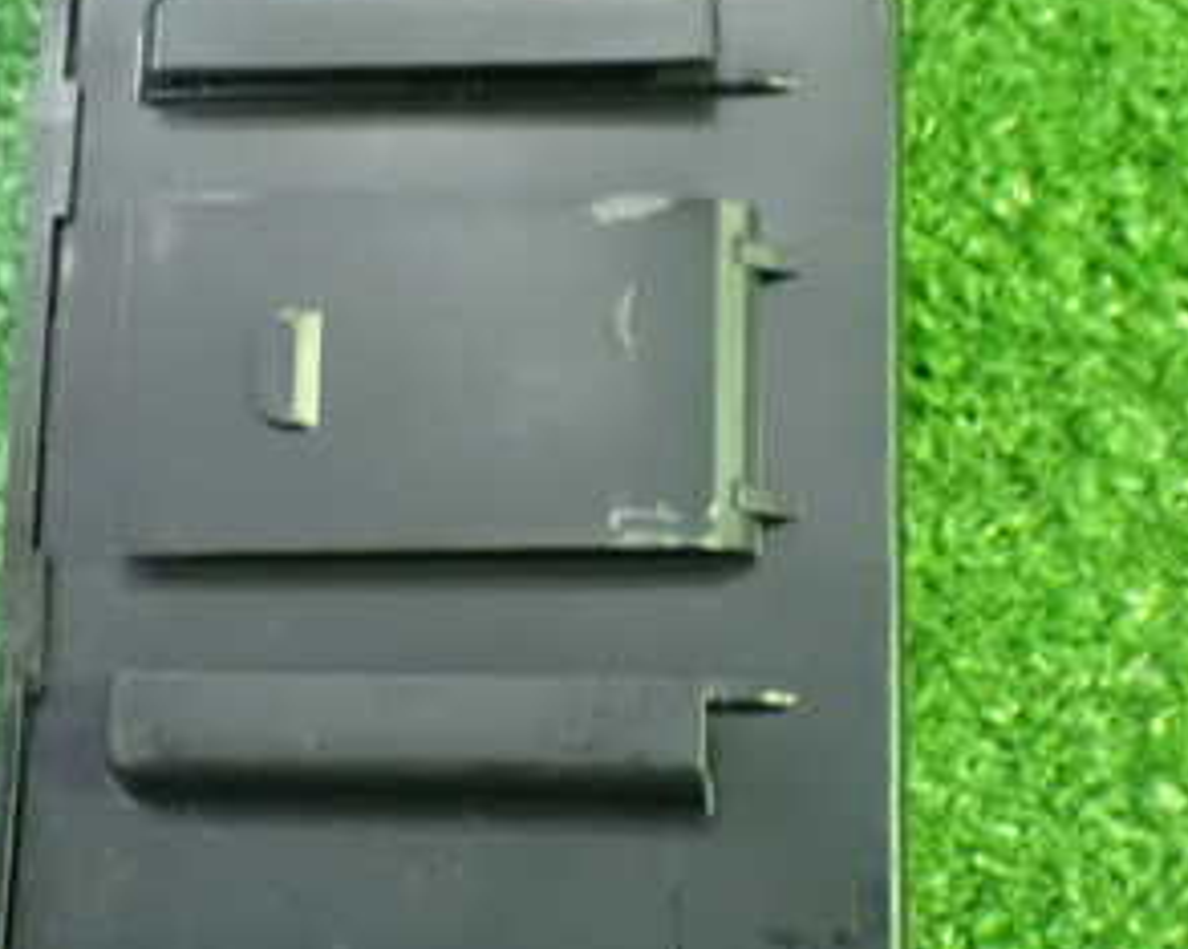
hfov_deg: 21.7
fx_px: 3092
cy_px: 397
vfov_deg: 17.4
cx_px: 381
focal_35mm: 88
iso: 1600
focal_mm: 7.84
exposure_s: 1/30
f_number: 2.9
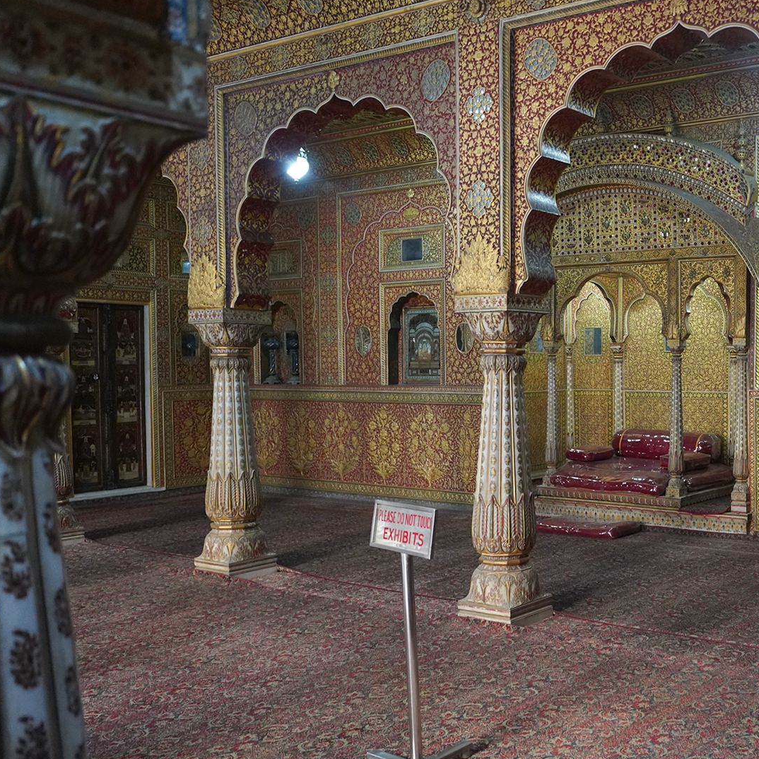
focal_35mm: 38
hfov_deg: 40.6
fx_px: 943
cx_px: 681
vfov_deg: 43.8
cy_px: 396
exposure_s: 1/80
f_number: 3.5
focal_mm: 24
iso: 3200
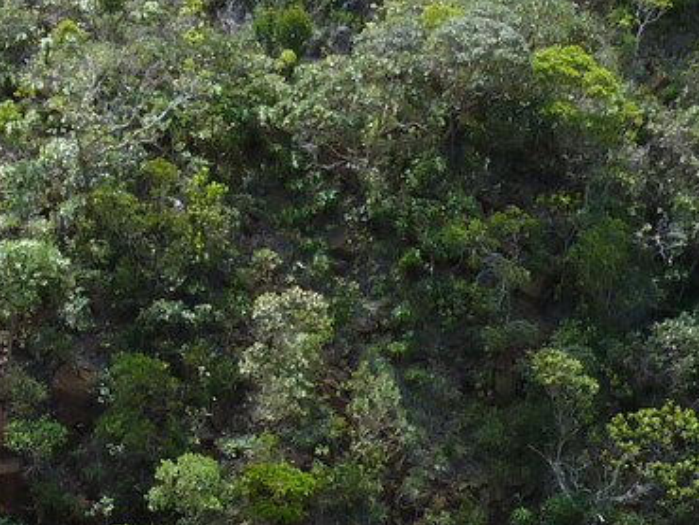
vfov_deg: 12.9
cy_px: 816
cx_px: -110
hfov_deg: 17.5
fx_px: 2182
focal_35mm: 108
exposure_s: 1/125
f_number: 4
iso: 80
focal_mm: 4.1
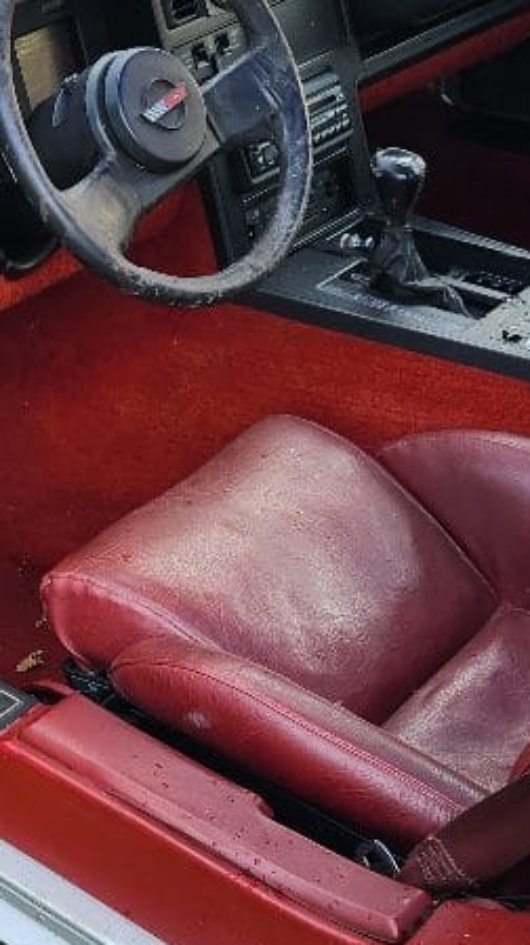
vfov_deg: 31.4
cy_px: 556
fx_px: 1677
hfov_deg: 17.6
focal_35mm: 67
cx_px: 17
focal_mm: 5.4
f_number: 1.8
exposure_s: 1/180
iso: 80
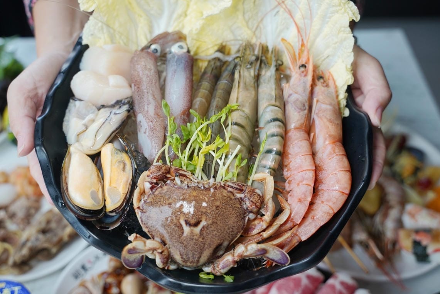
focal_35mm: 41
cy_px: 146
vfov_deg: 32.6
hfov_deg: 47.4
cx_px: 219
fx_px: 501
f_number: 4
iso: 125
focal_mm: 39
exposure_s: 1/60
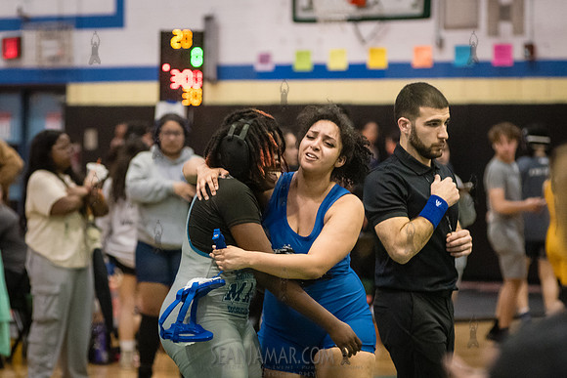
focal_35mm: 208
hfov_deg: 9.9
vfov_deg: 6.6
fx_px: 3281
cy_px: 174
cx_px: 248
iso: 8000
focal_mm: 155
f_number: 3.5
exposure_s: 1/400
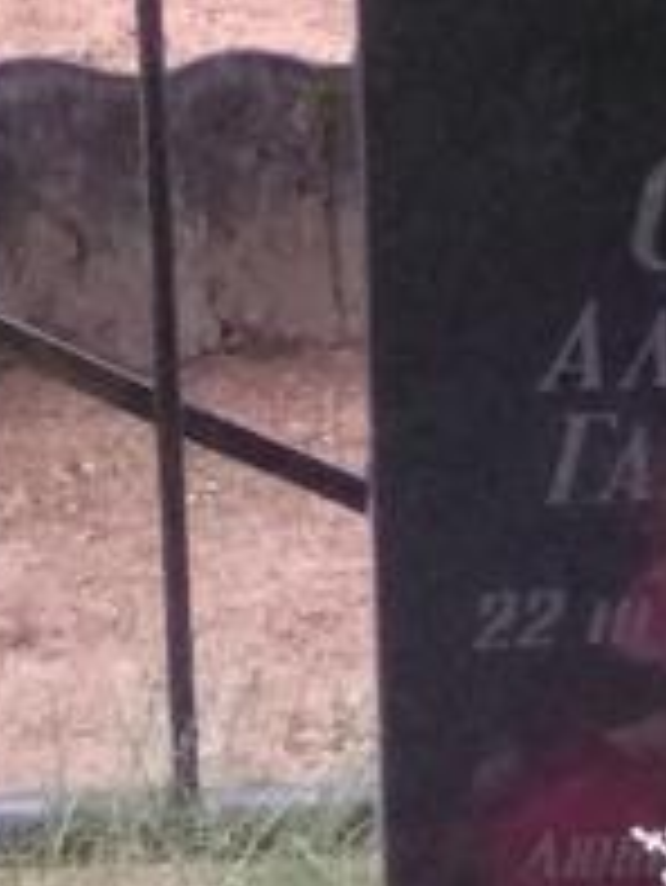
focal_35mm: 79
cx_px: 873
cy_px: 445
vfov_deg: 24.7
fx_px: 2024
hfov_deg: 17.5
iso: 800
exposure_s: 1/17
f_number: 2.2
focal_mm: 3.81
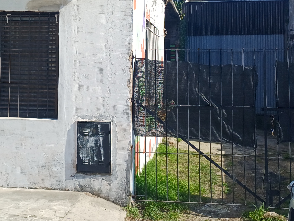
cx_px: 104
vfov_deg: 24.7
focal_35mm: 59
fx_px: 501
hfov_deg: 32.5
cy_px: 74
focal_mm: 4.65
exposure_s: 1/898
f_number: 1.8
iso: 50
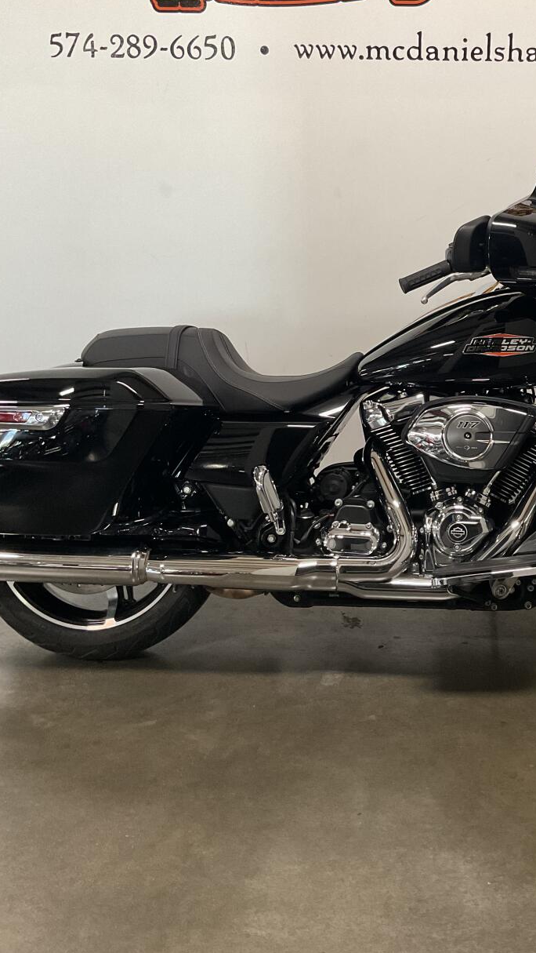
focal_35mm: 39
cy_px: 395
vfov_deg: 51.4
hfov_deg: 29.8
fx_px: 985
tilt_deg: -13.9
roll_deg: +0.8
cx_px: 422
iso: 125
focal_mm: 3
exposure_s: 1/60
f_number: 1.8
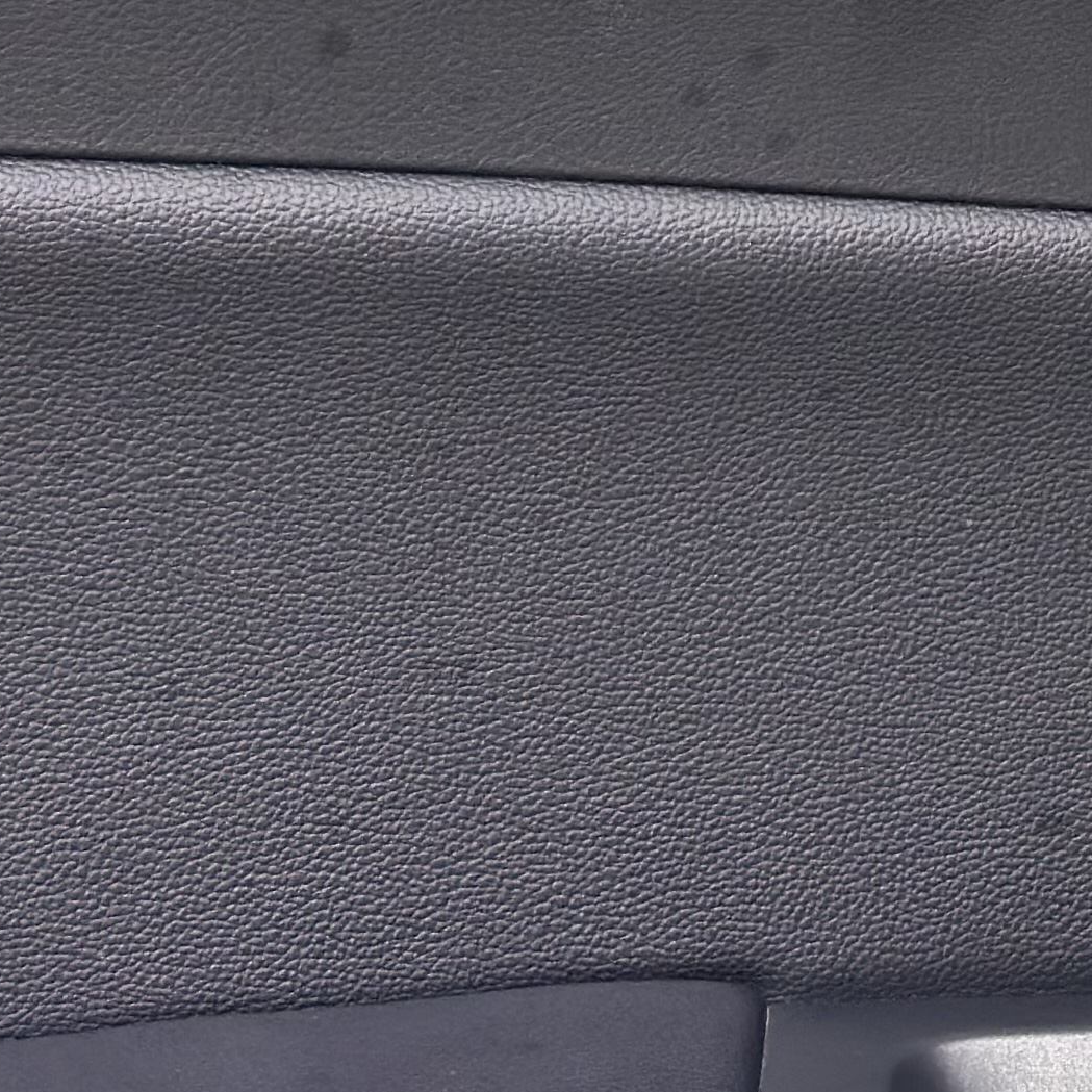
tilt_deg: -6.6
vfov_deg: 10.5
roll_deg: +1.4
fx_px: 5818
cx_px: 1367
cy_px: -233
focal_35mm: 163
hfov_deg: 10.5
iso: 80
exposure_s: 1/141
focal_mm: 6.86
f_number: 1.78
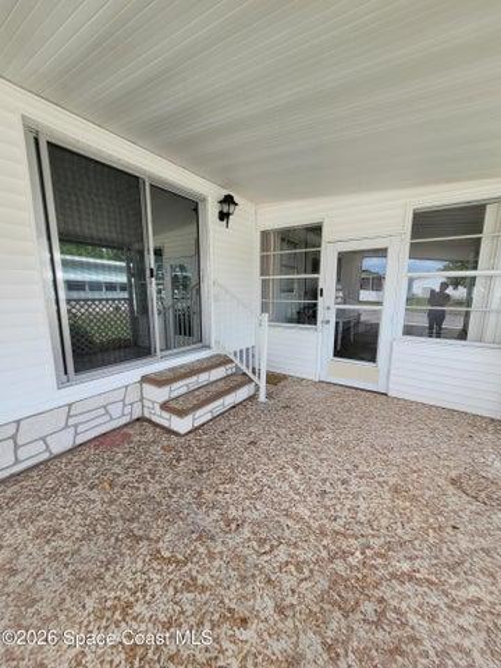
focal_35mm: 13
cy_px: 334
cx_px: 250
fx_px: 251
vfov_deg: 106.2
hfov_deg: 89.9
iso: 40
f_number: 2.2
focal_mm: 1.74
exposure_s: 1/285
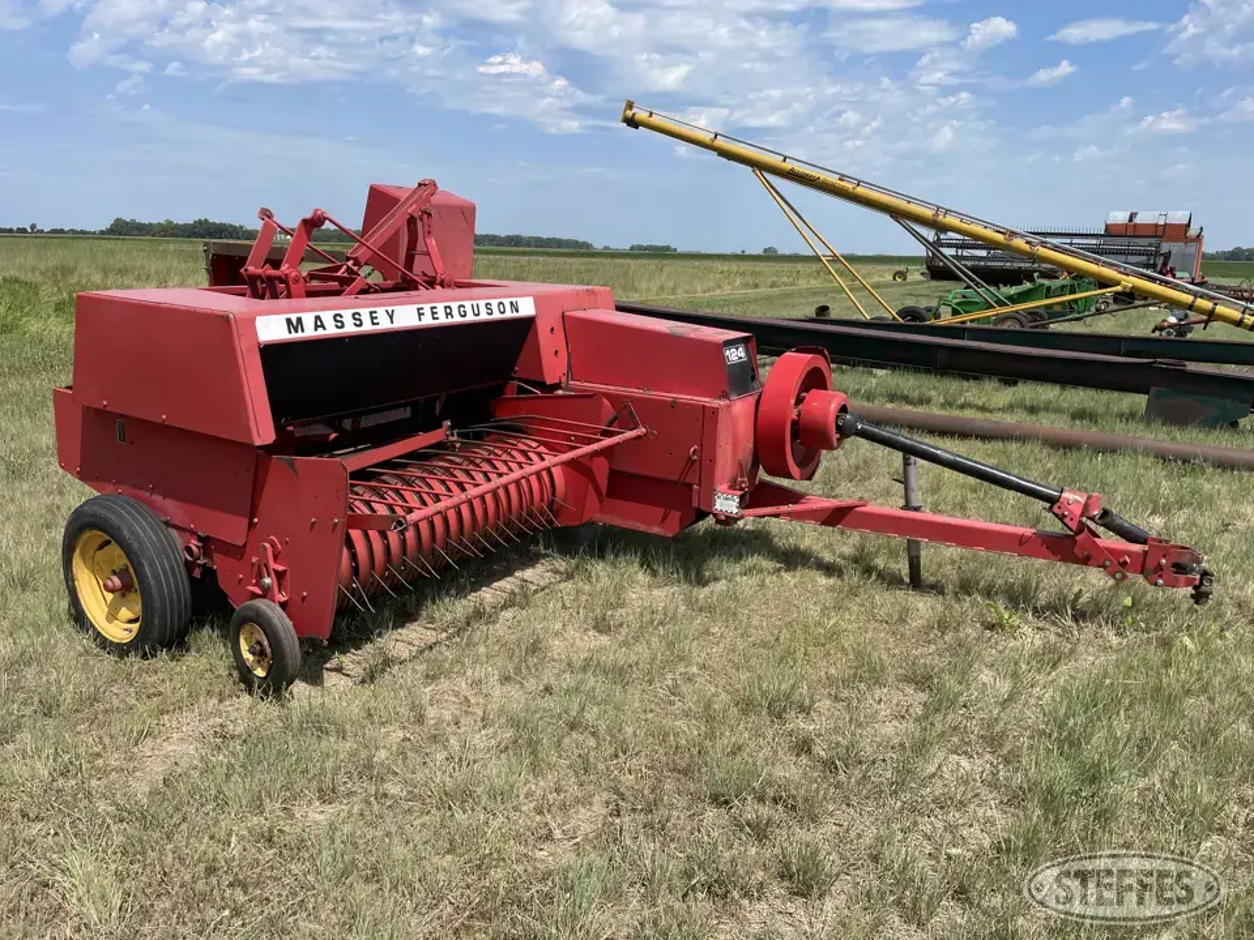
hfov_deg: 67.3
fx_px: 942
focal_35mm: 26
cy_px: 470
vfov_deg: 53.1
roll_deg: -0.4
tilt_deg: -10.6
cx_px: 627
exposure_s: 1/3610
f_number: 1.6
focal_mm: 4.2
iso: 32
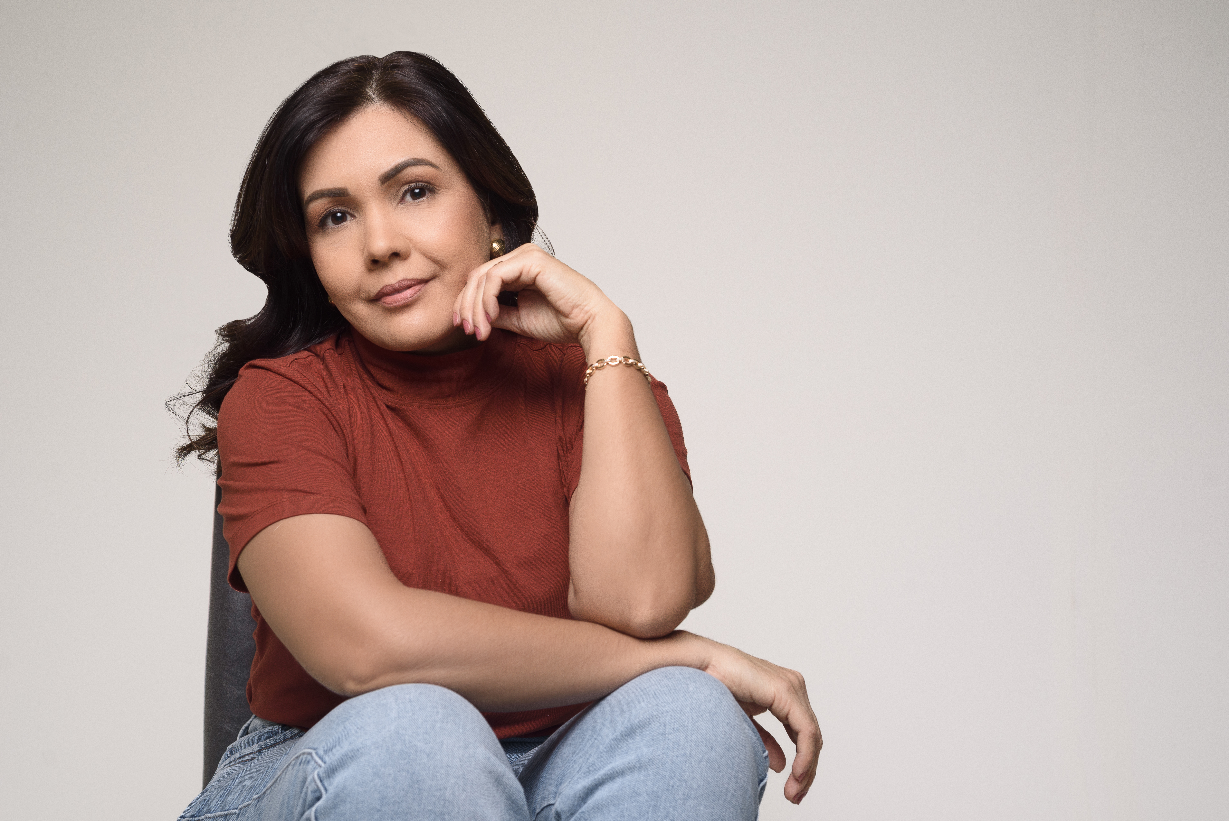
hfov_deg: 39.6
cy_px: 410
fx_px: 1708
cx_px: 614
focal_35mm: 50
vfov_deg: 27.0
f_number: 6.3
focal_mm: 50
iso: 160
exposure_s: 1/100
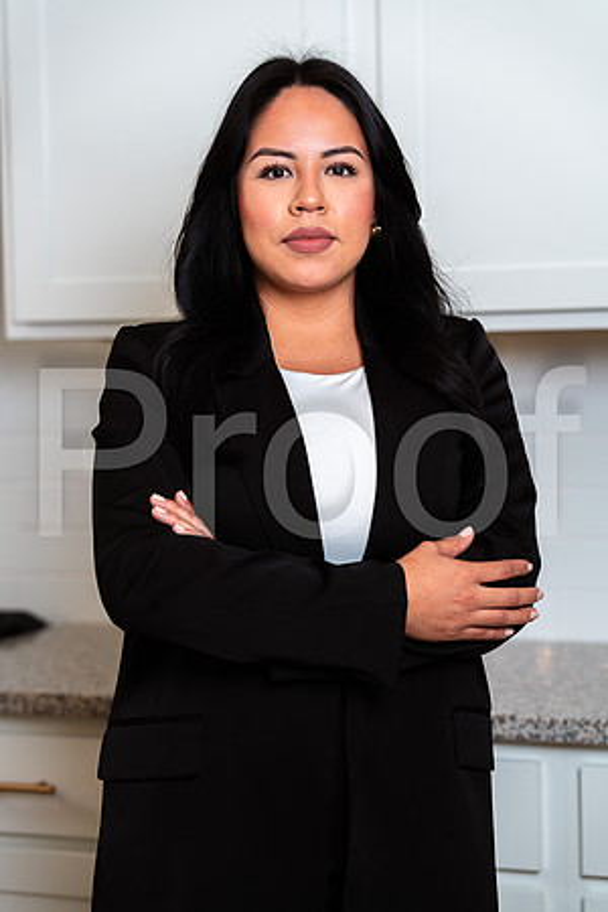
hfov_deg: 16.1
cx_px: 304
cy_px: 456
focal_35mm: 85
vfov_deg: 23.9
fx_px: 2153
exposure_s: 1/160
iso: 50
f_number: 2.8
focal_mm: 85
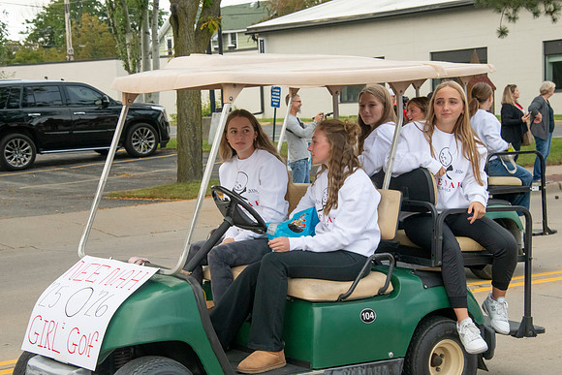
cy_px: 188
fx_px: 1436
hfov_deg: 22.1
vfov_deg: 14.9
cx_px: 281
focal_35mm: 92
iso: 3200
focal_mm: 92
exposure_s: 1/400
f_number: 11
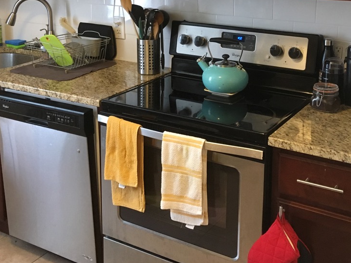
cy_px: 43
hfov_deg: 37.5
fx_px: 517
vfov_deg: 27.8
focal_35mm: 51
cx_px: 181
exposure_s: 1/30
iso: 160
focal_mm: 4.15
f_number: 2.2
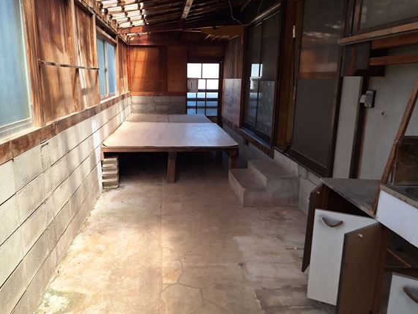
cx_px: 186
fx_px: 314
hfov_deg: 67.1
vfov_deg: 53.1
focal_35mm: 26
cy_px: 151
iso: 40
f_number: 1.8
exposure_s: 1/231
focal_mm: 5.54
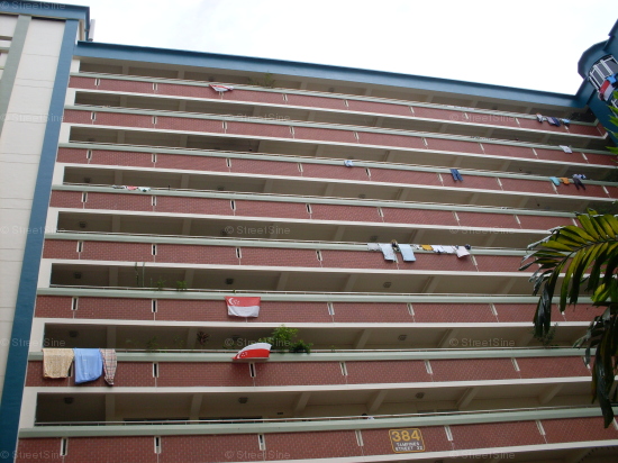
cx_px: 309
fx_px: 678
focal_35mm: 38
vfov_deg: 37.7
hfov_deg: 49.0
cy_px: 232
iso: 80
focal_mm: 6.3
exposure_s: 1/180
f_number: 8.4
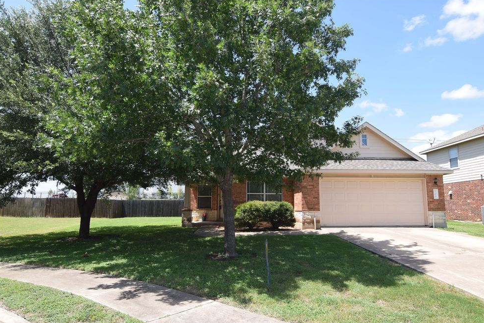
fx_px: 296
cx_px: 250
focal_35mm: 22
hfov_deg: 78.6
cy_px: 167
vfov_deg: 57.2
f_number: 7.1
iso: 100
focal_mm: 14
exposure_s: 1/200
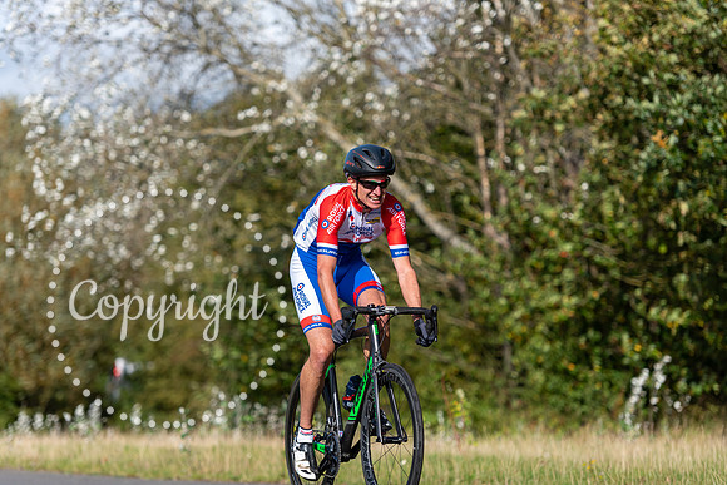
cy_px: 242
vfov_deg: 9.5
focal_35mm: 145
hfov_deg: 14.2
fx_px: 2929
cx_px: 364
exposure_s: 1/3200
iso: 160
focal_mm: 145
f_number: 2.8
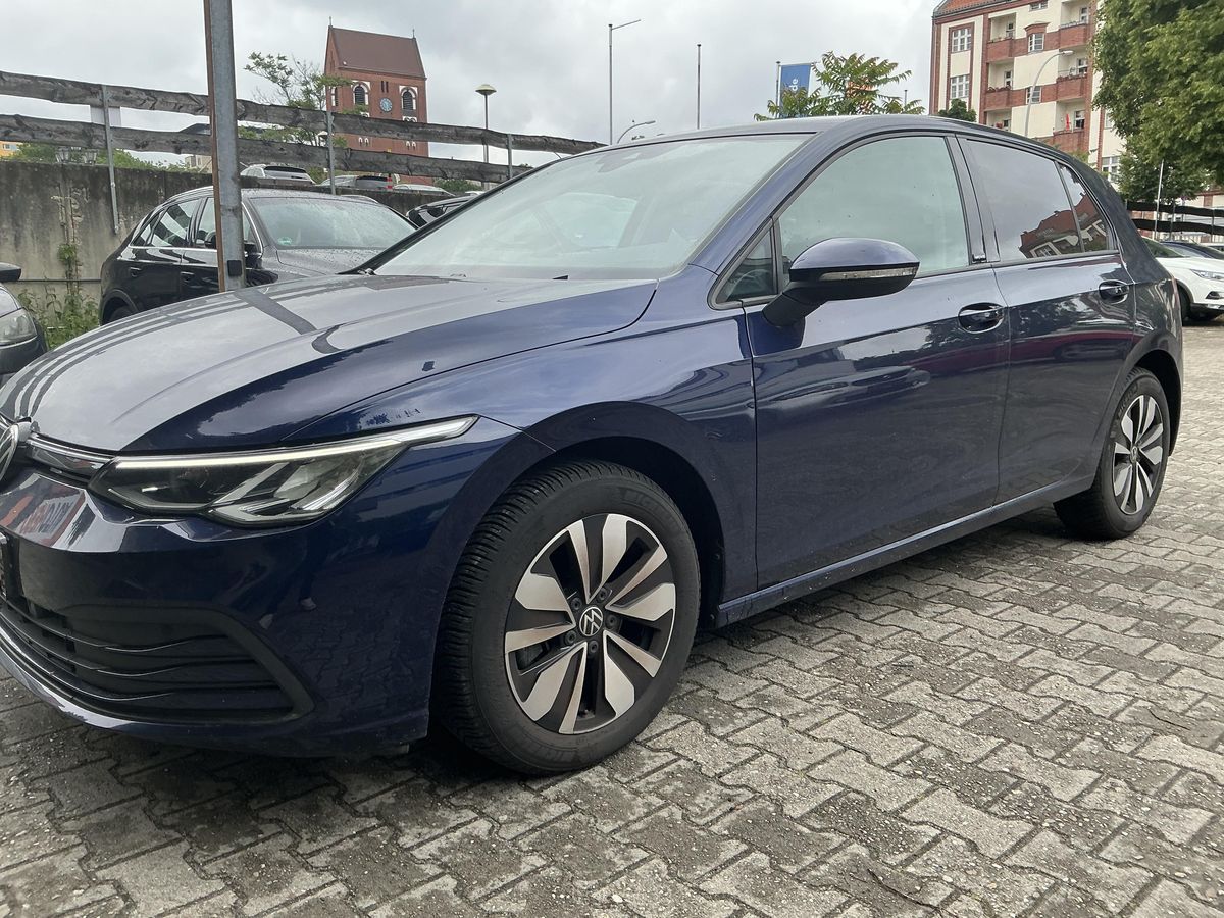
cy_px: 459
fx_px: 990
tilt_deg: -10.6
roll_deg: -0.4
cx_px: 612
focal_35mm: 28
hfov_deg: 63.4
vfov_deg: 49.7
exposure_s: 1/454
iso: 25
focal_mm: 3
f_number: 1.8
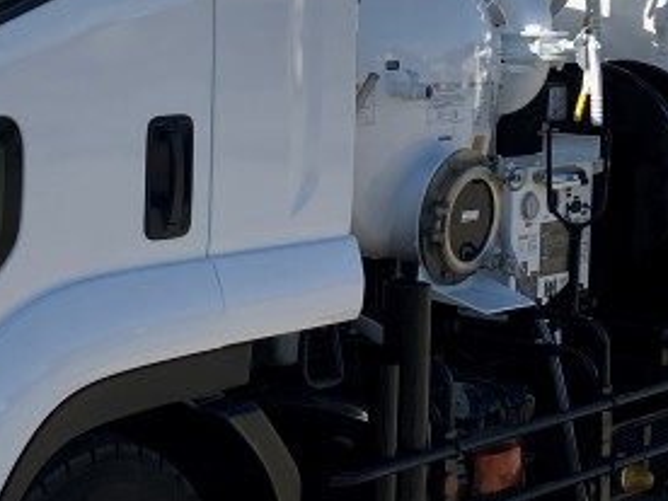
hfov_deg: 18.6
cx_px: 70
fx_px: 2007
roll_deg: +1.1
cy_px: 172
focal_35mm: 104
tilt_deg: -4.8
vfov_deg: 14.2
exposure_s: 1/2703
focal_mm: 3.99
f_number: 1.8
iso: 32
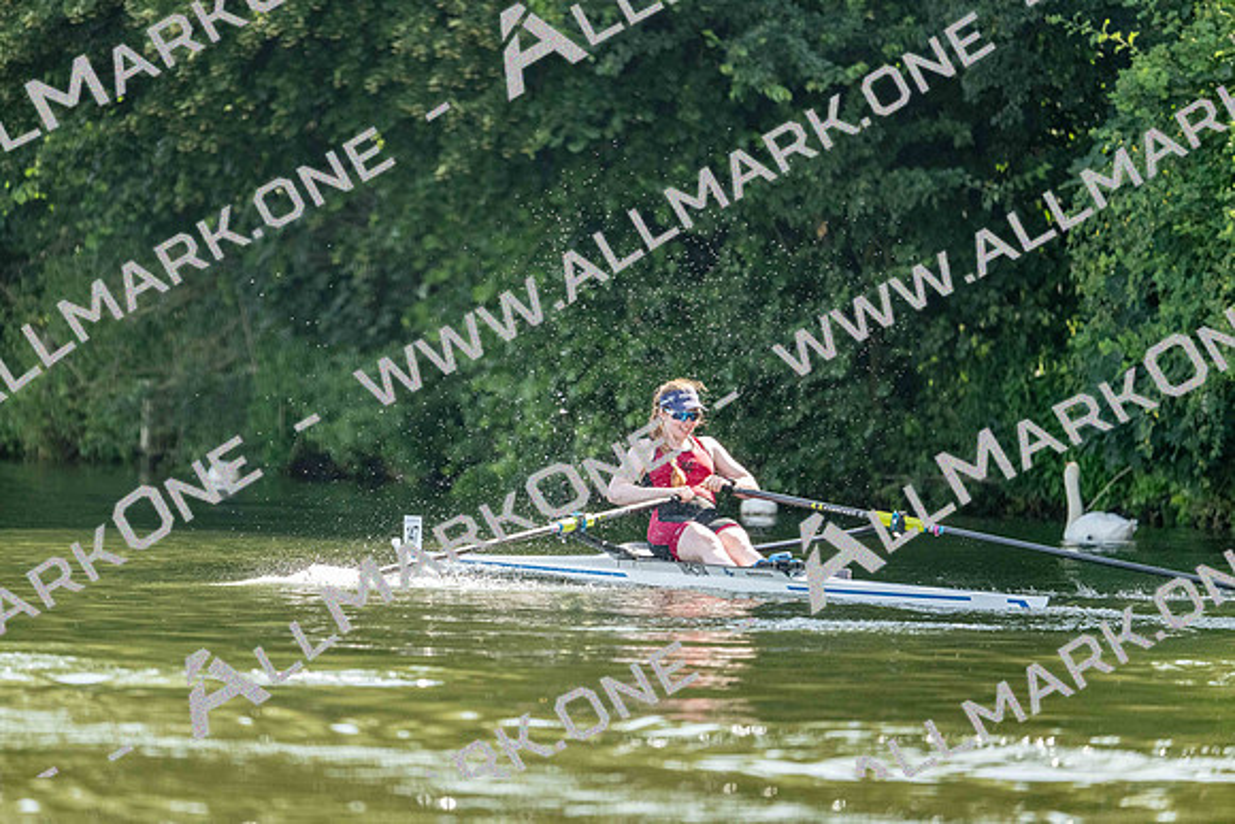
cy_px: 412
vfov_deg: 3.4
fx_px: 13725
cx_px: 618
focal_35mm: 400
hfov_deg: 5.2
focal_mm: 400
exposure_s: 1/2500
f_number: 4.5
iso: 2500
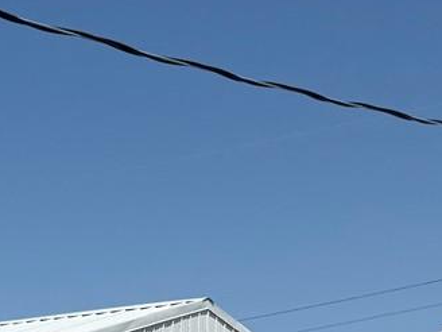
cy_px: 602
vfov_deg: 11.7
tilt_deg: -2.7
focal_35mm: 117
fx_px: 1494
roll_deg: +0.7
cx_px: 82
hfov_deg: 16.7
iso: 80
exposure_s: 1/9091
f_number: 1.78
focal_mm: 6.76
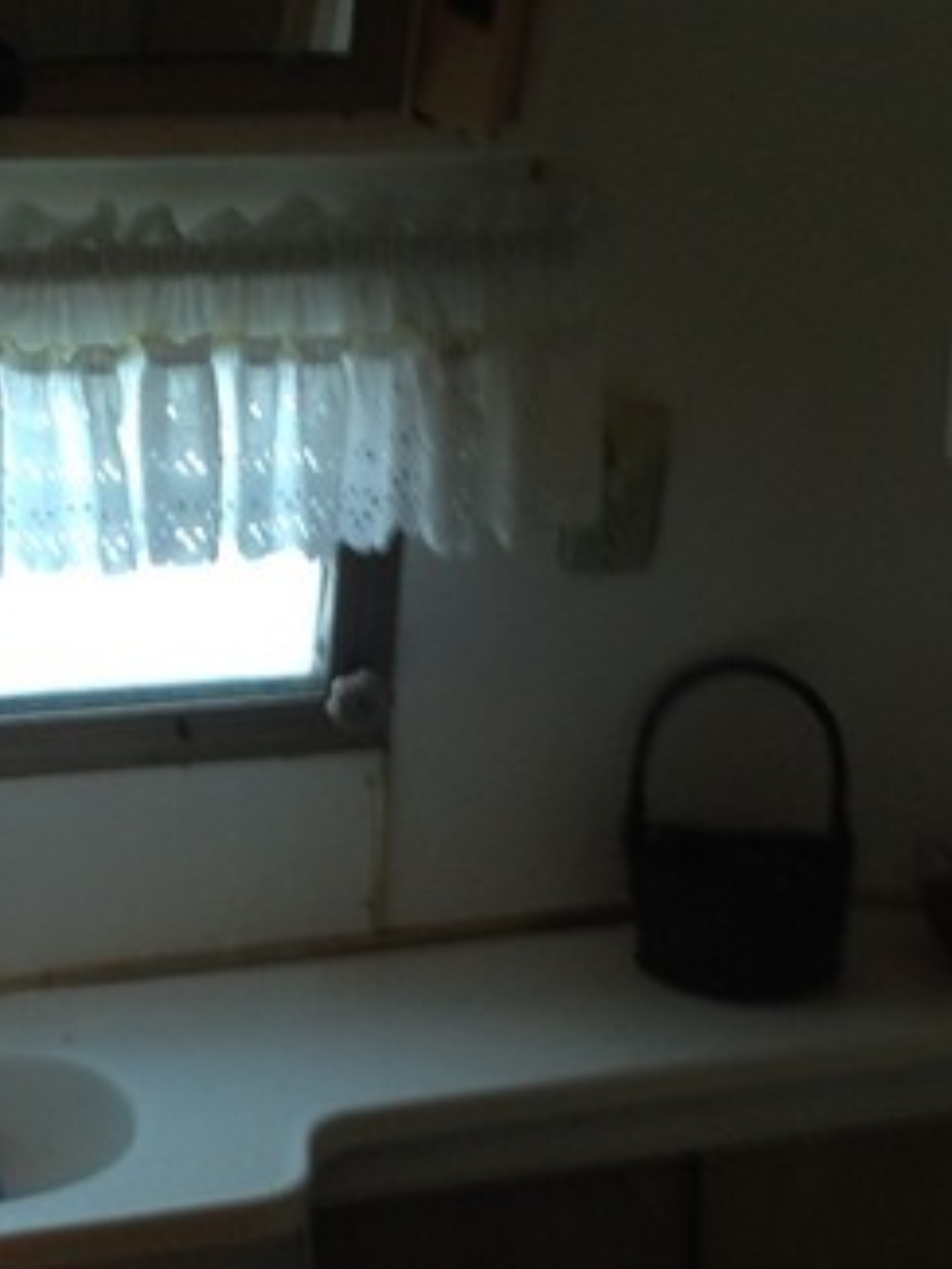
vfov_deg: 29.8
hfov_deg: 22.4
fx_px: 2382
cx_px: 265
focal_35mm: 65
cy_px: 644
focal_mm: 4.12
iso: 64
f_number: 2.4
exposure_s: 1/20
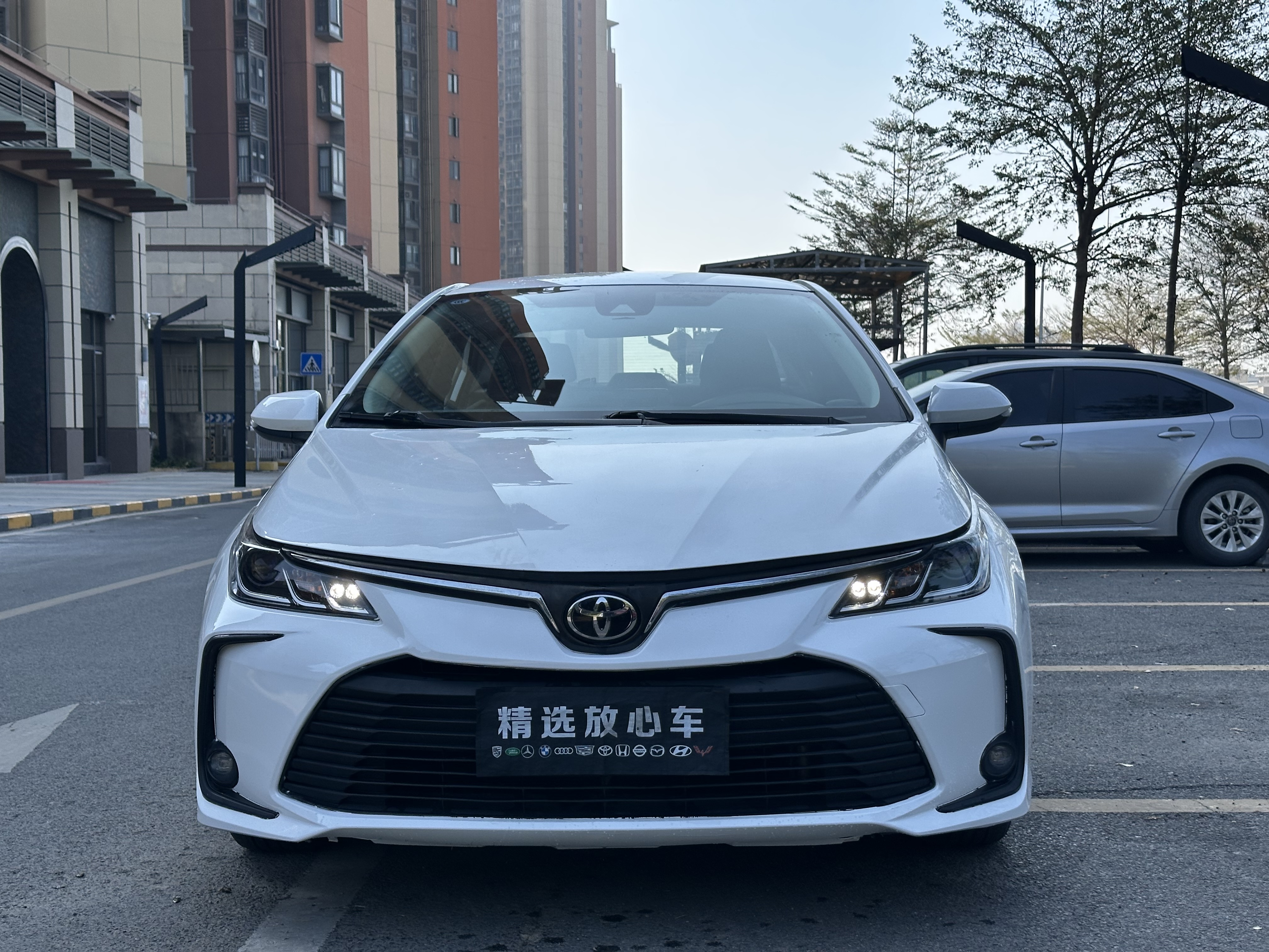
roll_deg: +0.5
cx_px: 634
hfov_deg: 39.7
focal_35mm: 48
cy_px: 476
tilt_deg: -1.8
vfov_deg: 30.3
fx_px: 1760
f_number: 1.78
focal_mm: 6.86
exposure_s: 1/2667
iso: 64
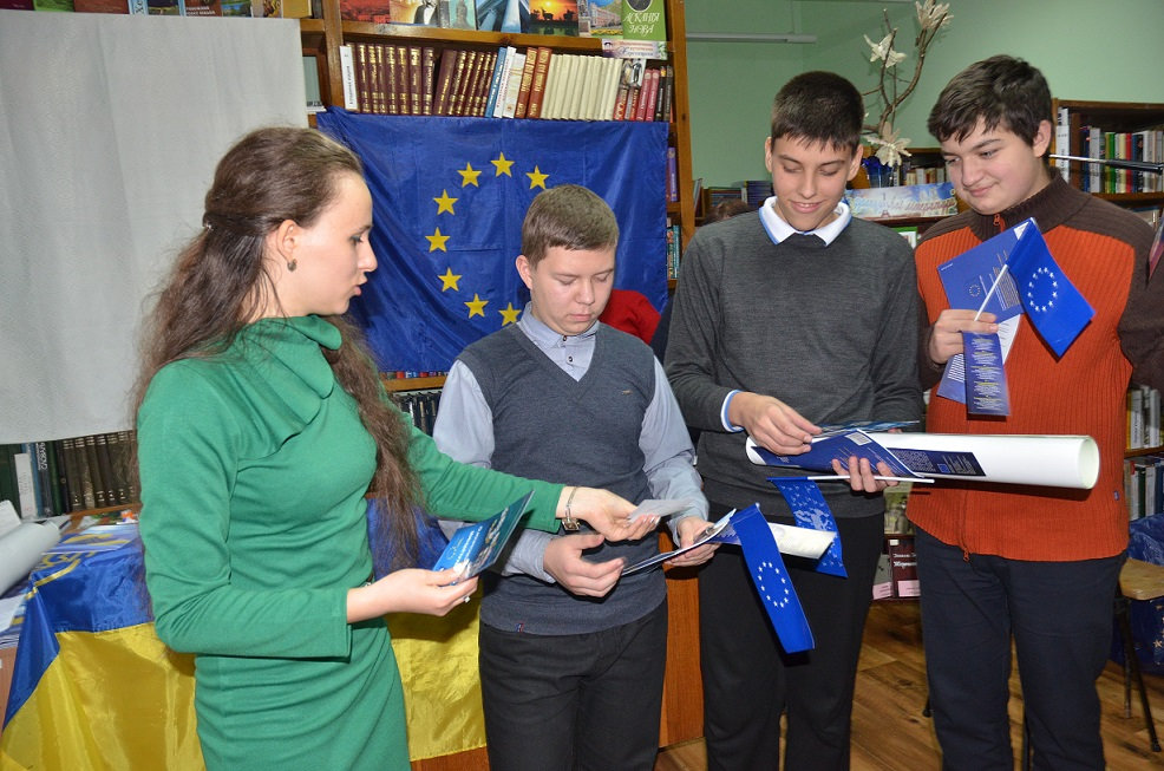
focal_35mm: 27
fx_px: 871
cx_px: 582
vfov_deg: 47.7
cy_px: 386
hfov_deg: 67.5
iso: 1000
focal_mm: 18
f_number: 5
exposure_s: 1/60
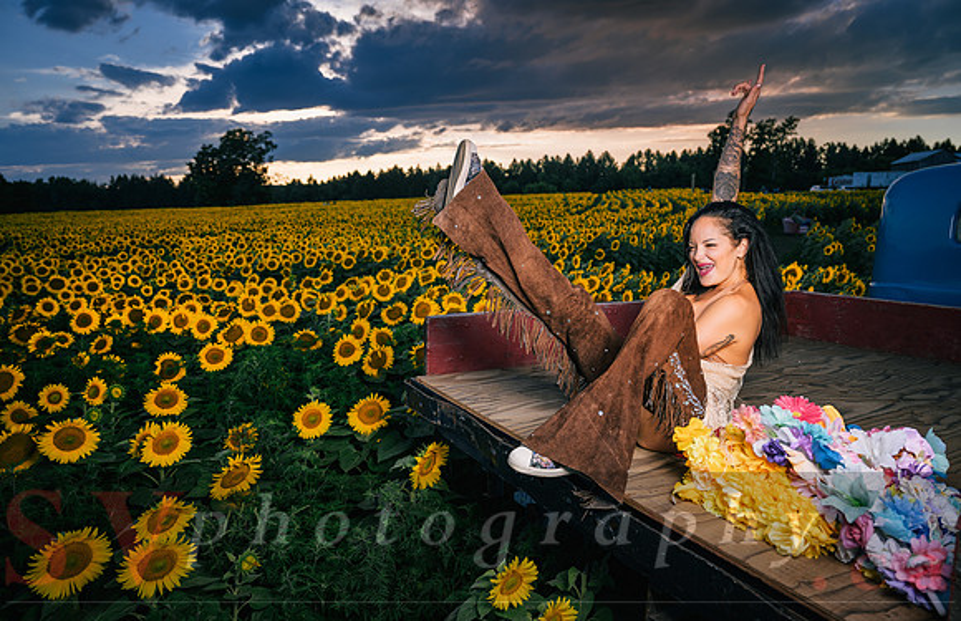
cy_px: 310
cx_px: 480
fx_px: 640
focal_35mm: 24
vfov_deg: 51.8
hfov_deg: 73.8
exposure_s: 1/160
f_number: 3.2
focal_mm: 24
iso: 100
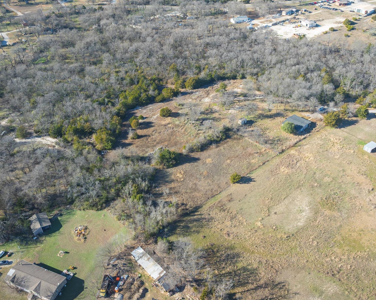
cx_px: 198
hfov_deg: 57.2
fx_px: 345
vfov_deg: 47.0
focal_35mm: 31
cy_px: 134
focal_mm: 12.29
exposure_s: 1/100
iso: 100
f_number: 7.1
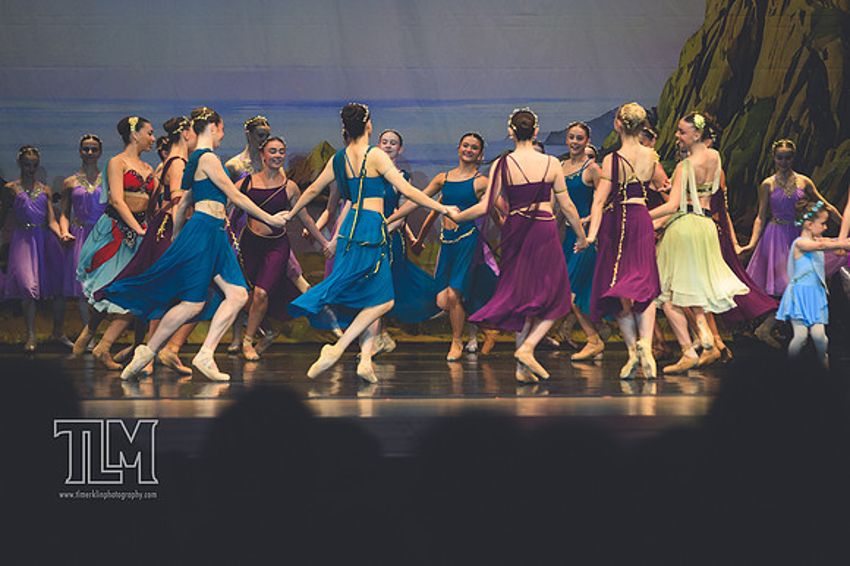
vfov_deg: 7.3
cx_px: 425
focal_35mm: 187
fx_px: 4413
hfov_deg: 11.0
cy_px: 283
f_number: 2.8
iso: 1000
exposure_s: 1/500
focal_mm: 125
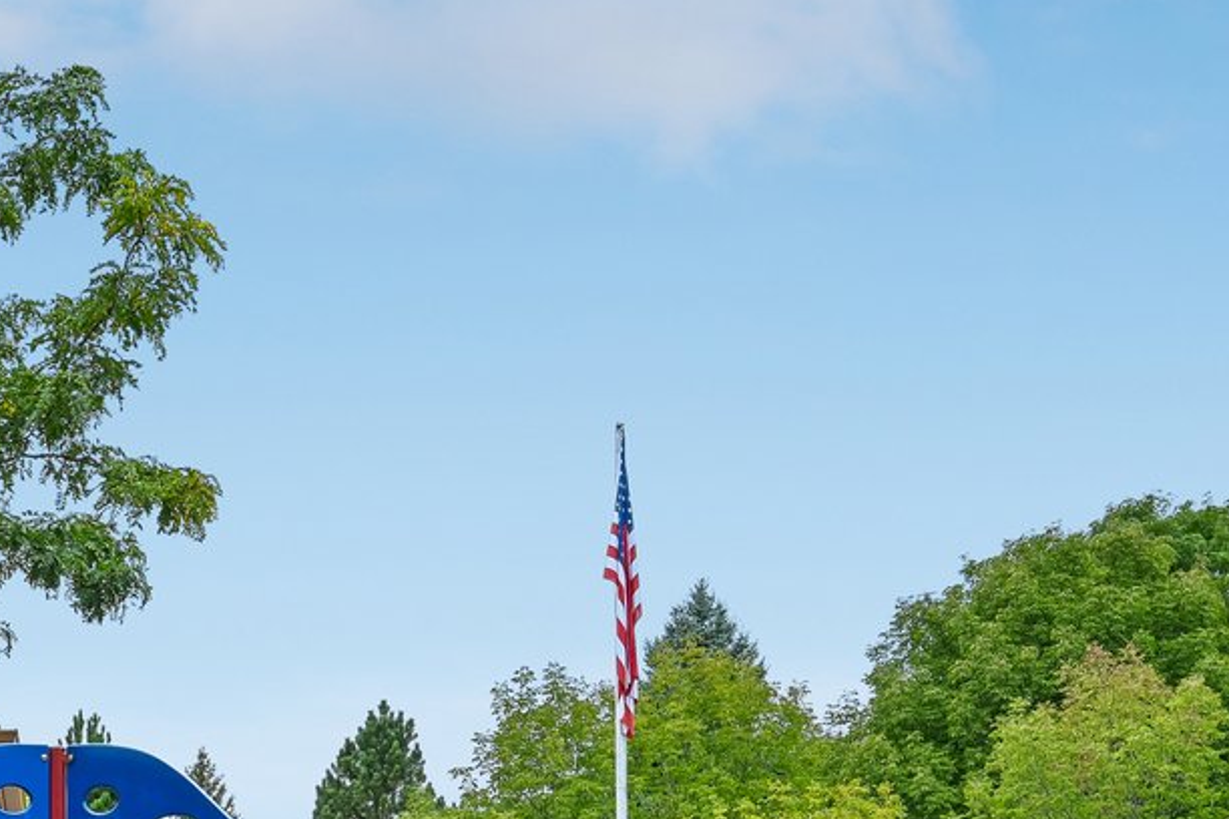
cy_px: 1105
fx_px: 2628
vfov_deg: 16.6
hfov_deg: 25.4
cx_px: 104
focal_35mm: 77
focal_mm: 23
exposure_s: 1/60
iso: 64
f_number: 8
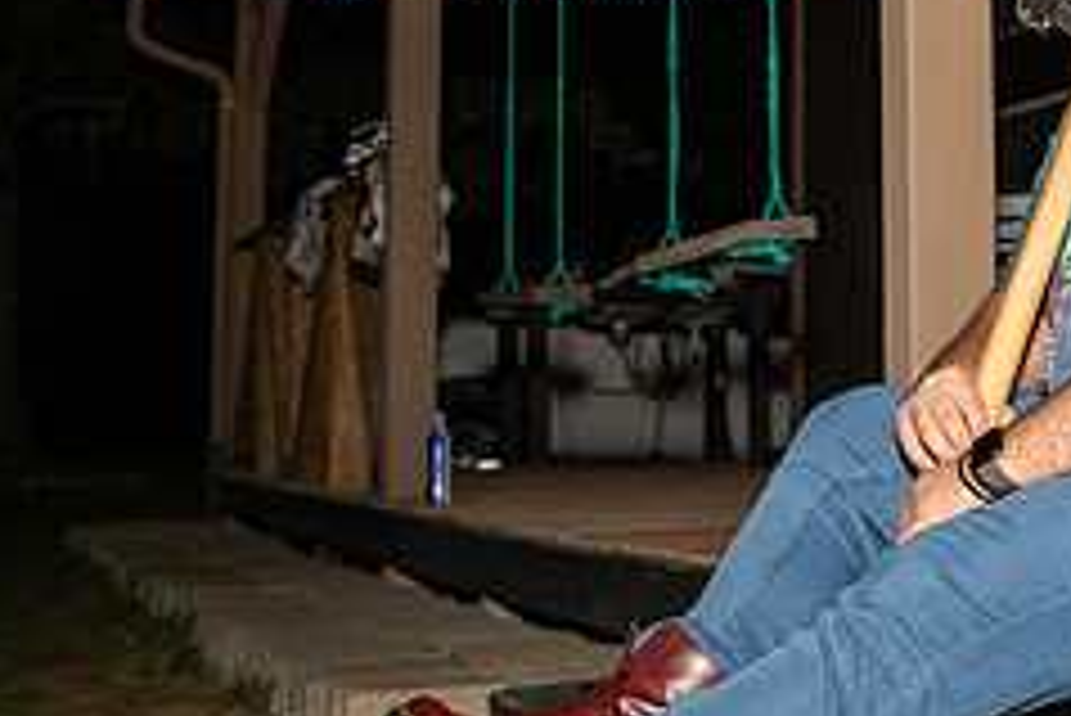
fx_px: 1816
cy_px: 227
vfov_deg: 22.2
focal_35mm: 61
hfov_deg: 31.3
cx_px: 963
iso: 500
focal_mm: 25
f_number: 4
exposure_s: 1/250
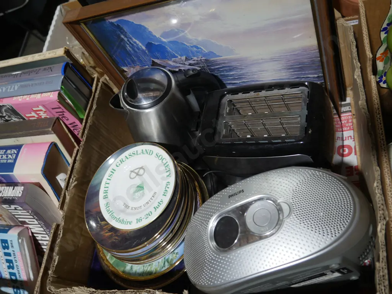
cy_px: 147
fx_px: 340
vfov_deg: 46.8
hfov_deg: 60.0
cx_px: 196
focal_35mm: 30
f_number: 3.6
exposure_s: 1/80
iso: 200
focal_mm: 15
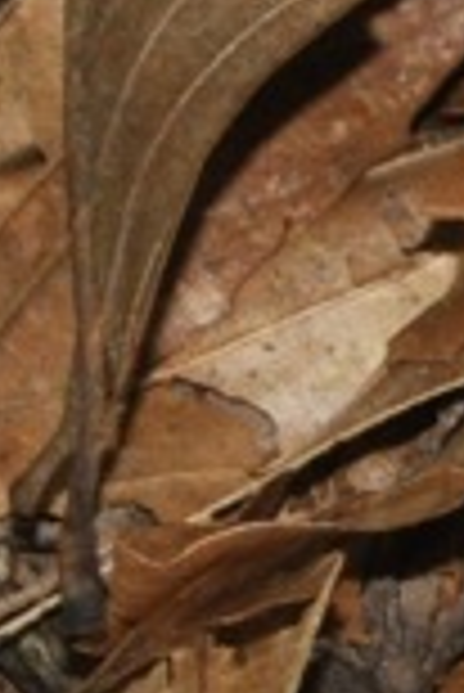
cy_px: -252
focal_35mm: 747
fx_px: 14409
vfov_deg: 2.8
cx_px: 2766
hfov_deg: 1.8
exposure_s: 1/60
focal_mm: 60
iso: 800
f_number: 14
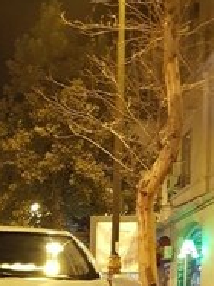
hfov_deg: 20.1
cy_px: 370
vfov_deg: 24.6
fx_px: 569
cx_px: -37
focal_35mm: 69
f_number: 1.7
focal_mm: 4.2
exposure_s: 1/17
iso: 250
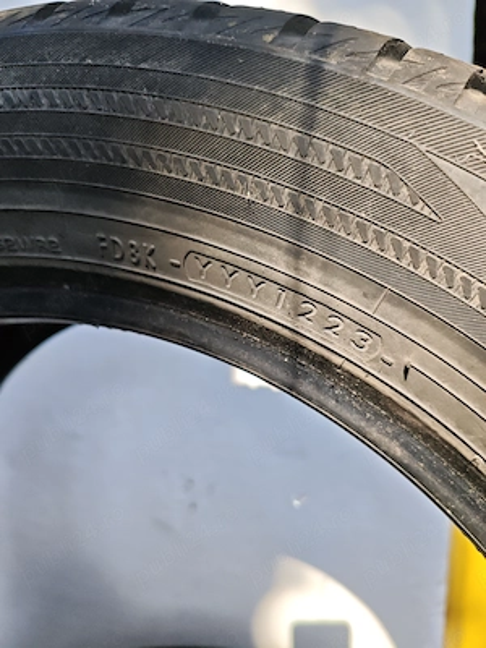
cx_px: 243
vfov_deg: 67.3
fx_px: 487
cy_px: 324
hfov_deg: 53.1
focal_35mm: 26
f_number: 1.5
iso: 160
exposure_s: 1/1428
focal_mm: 4.94
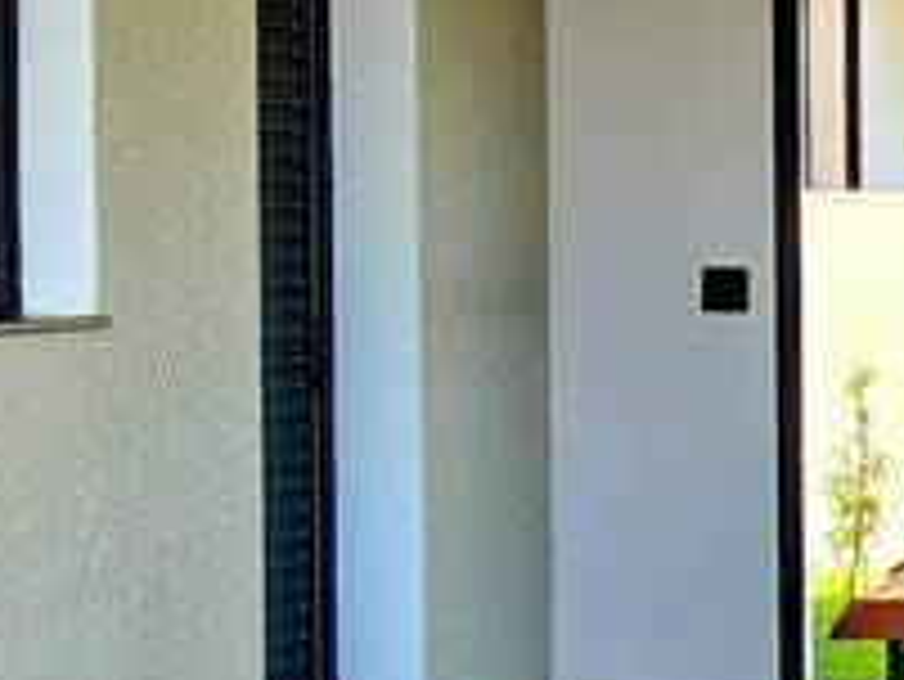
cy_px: 297
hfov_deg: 15.7
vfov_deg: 15.9
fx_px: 2430
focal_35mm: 93
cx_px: 1911
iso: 64
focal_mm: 2.2
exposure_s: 1/120
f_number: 2.2
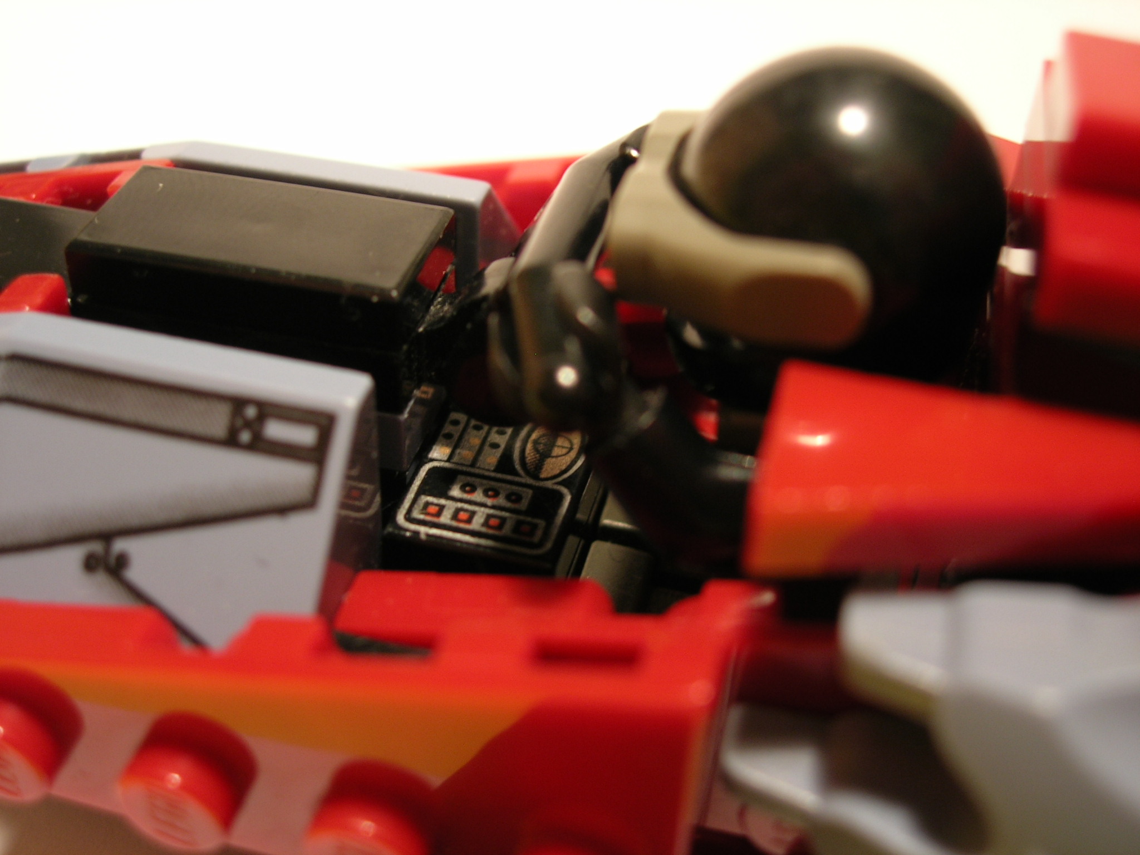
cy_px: 428
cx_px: 570
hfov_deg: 45.8
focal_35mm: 41
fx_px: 1350
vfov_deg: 35.1
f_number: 2.9
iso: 64
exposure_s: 1/4.4
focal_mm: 8.5
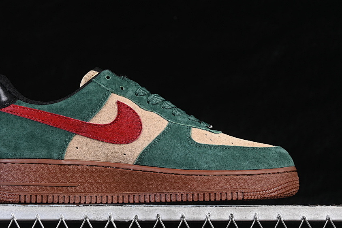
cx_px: 138
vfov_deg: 14.3
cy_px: 113
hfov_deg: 21.2
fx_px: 912
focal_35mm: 96
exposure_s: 1/60
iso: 160
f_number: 6.3
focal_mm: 50
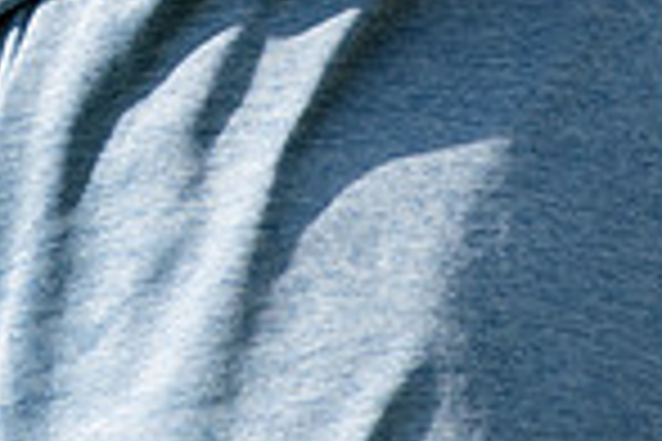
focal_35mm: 2727
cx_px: -99
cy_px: -416
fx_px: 50143
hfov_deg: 0.8
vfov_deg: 0.5
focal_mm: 460
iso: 800
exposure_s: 1/1600
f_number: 6.3
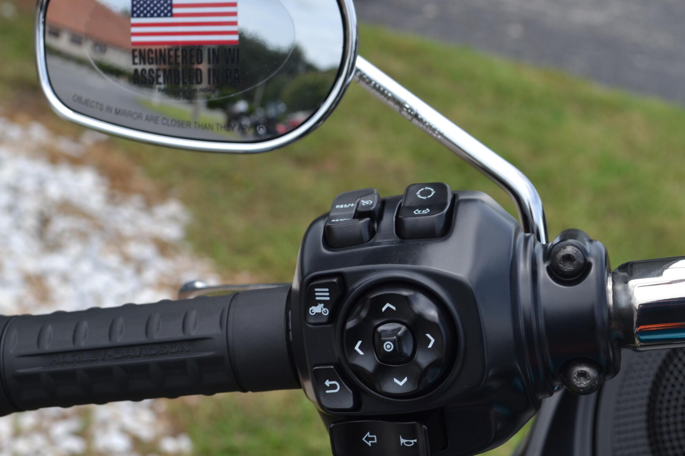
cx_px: 344
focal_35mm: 72
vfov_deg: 18.9
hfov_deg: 28.1
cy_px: 193
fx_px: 1370
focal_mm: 38
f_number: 7.1
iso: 100
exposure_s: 1/200
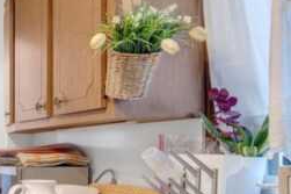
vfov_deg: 25.8
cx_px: -201
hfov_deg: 24.3
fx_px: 396
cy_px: 204
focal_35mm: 49
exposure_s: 1
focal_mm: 8
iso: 100
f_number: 8
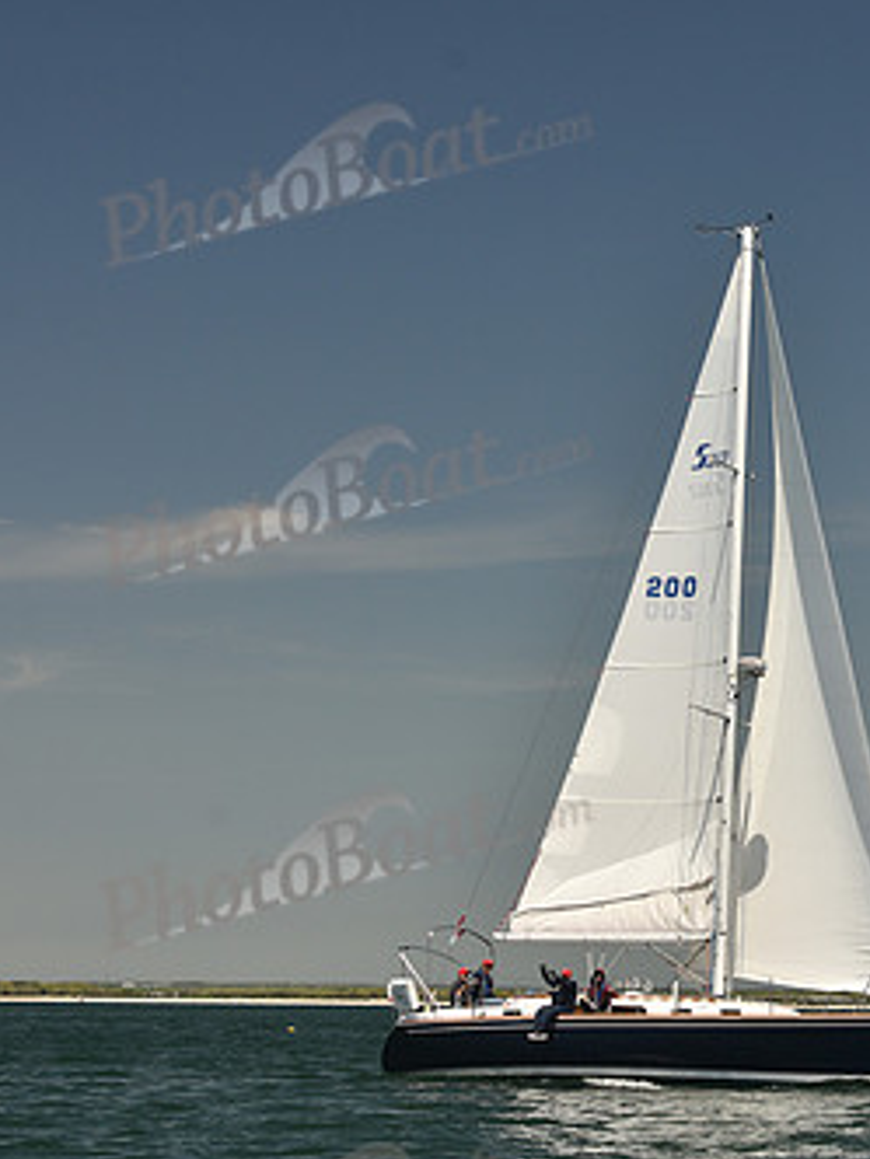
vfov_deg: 15.1
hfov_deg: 11.3
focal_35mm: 131
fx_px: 4390
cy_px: 630
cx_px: 776
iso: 250
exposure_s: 1/800
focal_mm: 78
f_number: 6.3
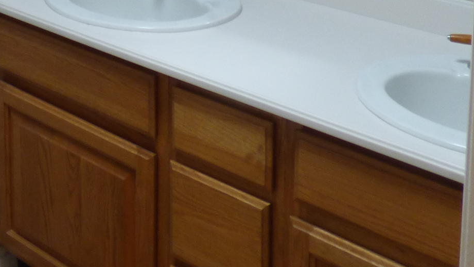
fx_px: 892
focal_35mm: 71
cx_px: 101
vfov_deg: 15.5
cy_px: -148
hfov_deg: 29.1
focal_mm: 3.58
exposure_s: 1/60
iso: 125
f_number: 2.8
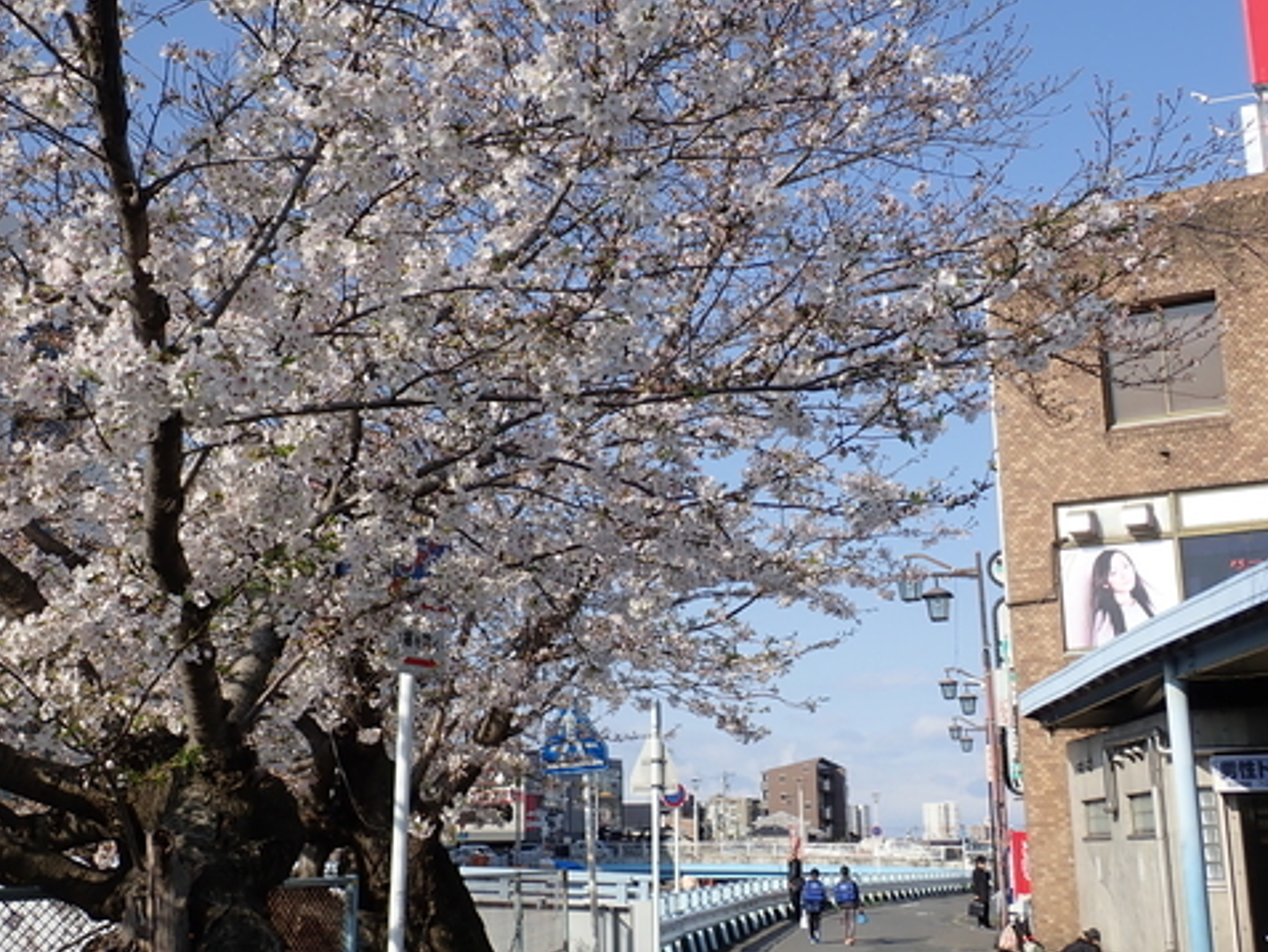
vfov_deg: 32.9
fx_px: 1612
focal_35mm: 44
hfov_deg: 42.9
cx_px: 609
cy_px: 423
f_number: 3.5
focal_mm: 6.42
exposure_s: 1/1000
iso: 100
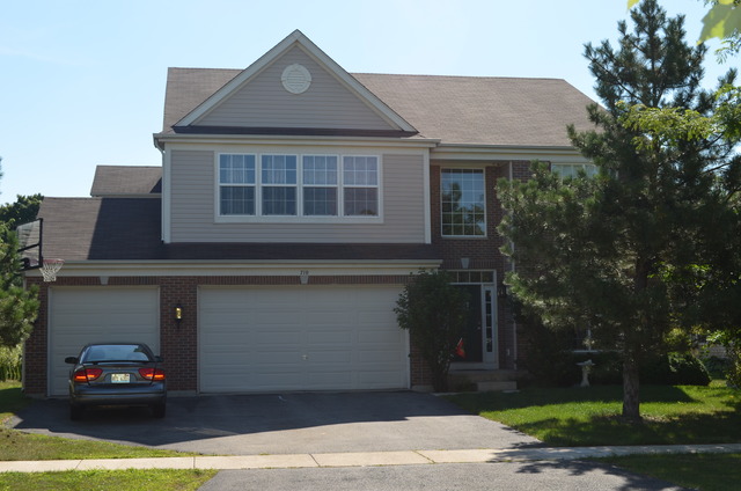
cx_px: 370
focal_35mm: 52
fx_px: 1078
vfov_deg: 25.6
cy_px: 246
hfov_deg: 37.9
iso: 100
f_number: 9
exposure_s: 1/200
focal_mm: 35
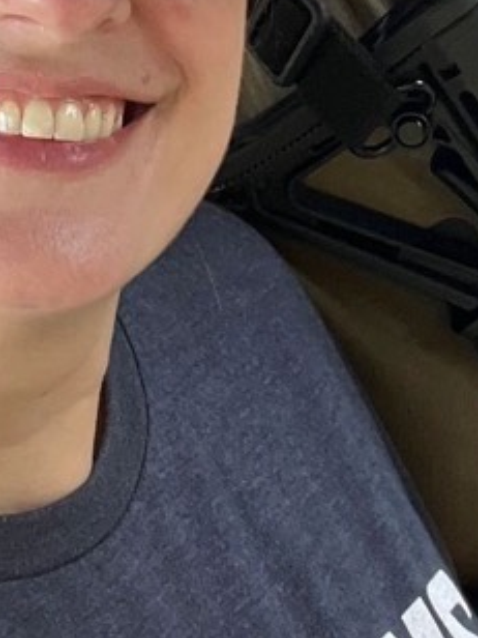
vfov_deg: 17.8
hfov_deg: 13.8
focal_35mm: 107
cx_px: 235
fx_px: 1970
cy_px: -44
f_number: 2.2
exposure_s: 1/121
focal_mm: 2.71
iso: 80
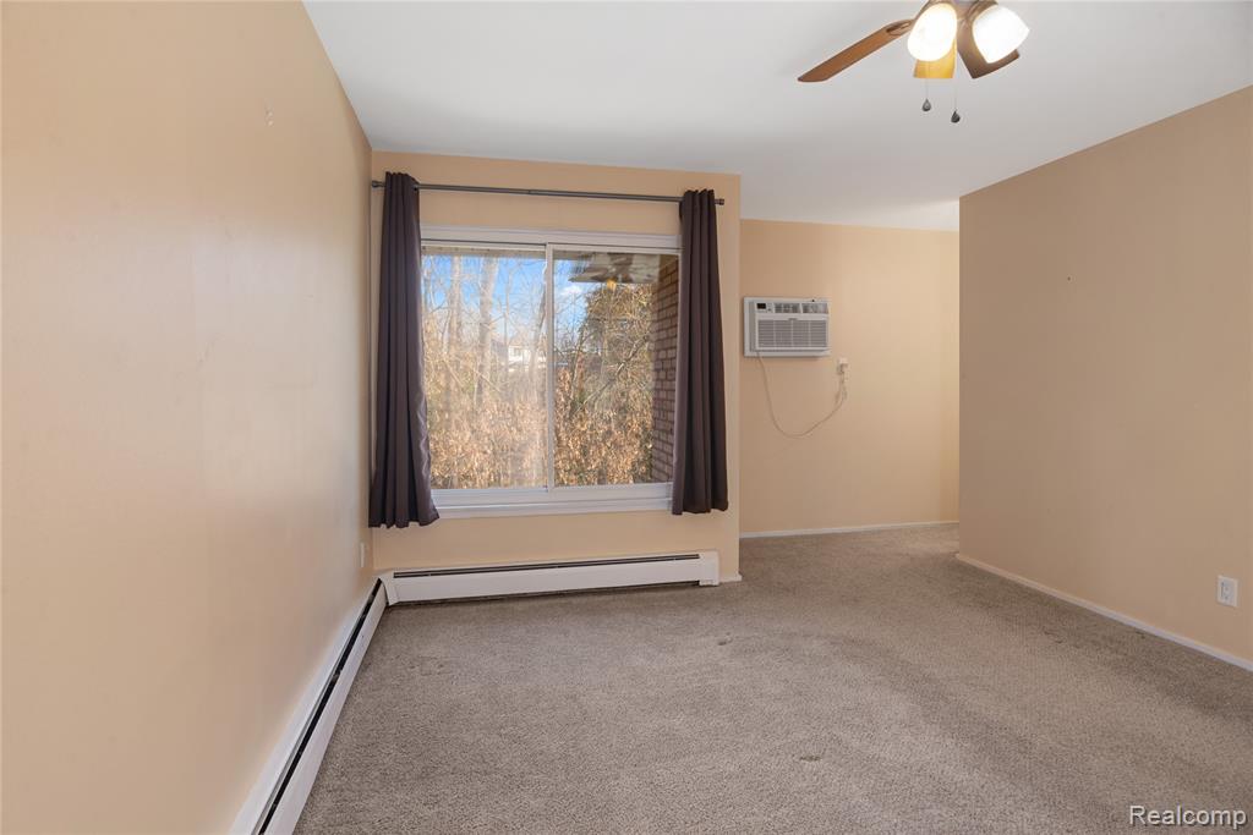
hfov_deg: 61.9
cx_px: 626
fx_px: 1044
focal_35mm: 30
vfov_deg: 43.6
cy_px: 418
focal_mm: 30
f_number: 9
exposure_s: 1/6
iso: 320
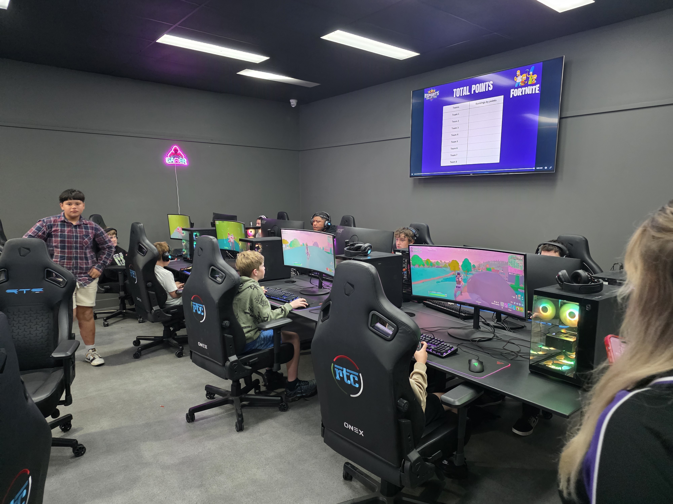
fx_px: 447
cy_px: 252
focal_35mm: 23
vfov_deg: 58.9
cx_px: 336
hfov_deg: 73.9
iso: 800
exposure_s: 1/100
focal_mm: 6.25
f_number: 1.7
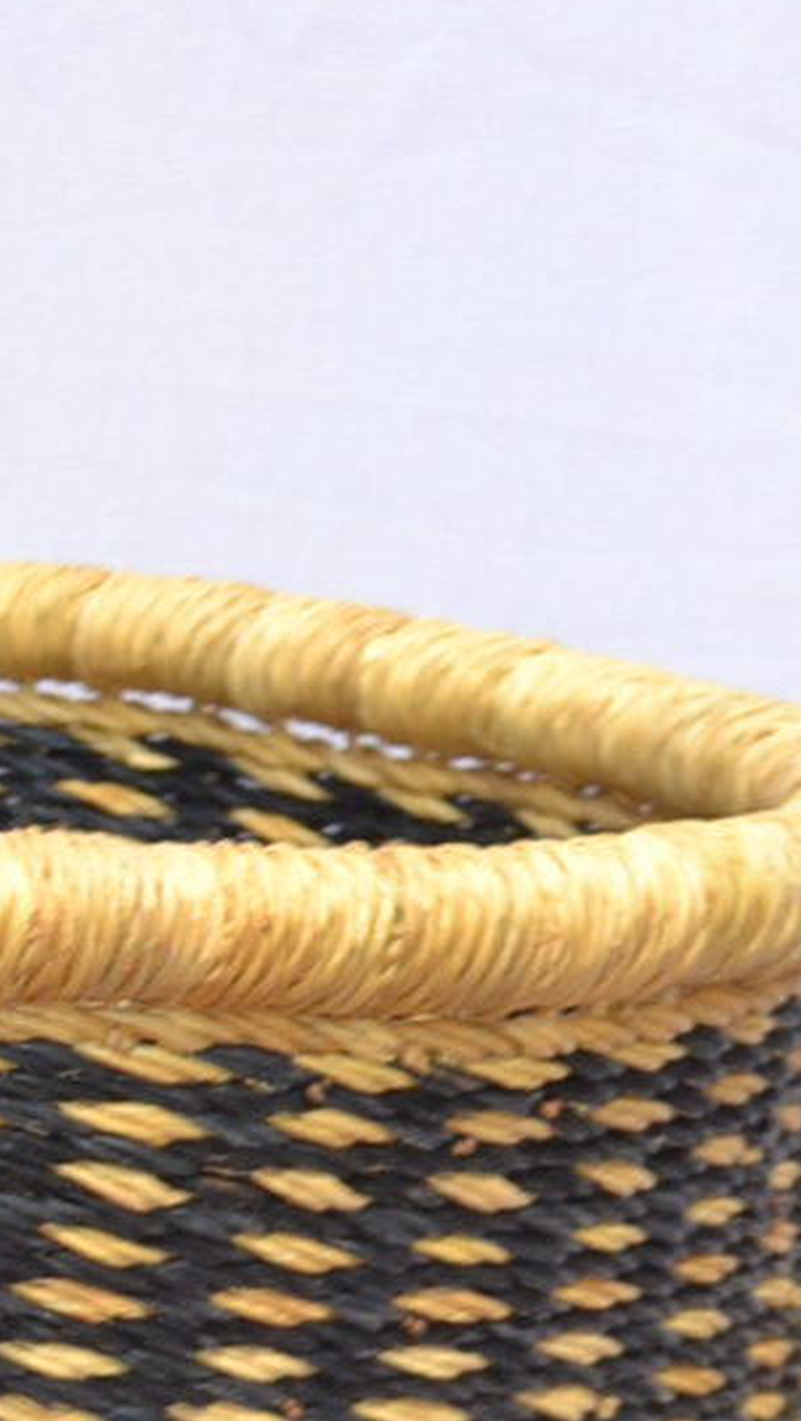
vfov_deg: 9.7
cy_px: 1980
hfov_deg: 5.5
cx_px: -706
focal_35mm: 216
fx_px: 8146
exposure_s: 1/60
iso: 100
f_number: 5.6
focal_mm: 32
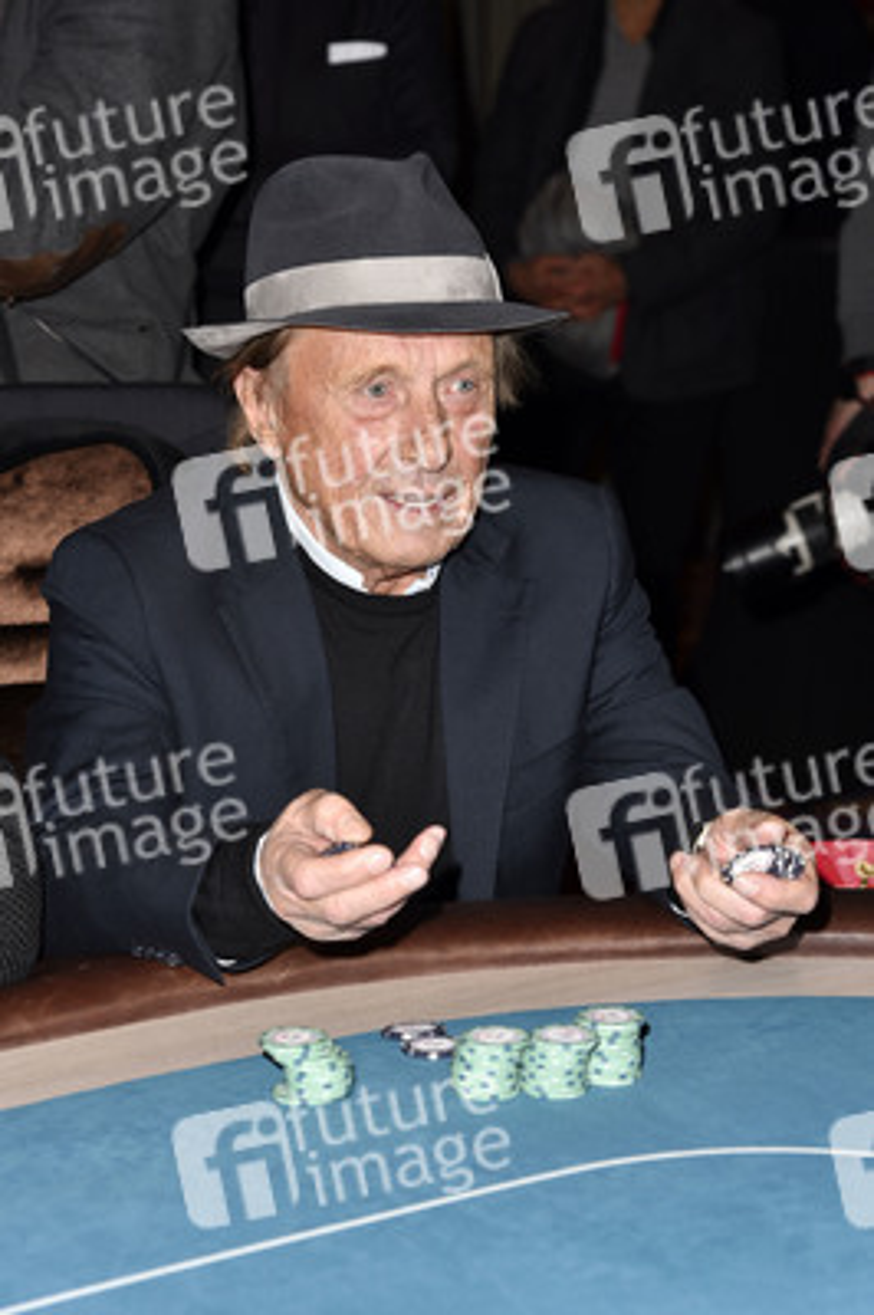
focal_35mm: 82
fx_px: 2991
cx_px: 437
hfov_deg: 16.6
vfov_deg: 24.8
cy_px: 658
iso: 320
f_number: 6.3
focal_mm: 82
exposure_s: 1/200
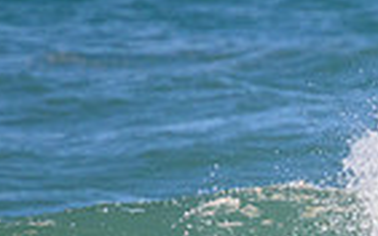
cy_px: 420
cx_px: 520
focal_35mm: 3354
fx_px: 34538
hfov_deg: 0.6
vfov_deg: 0.4
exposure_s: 1/2000
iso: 1600
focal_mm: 800
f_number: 11
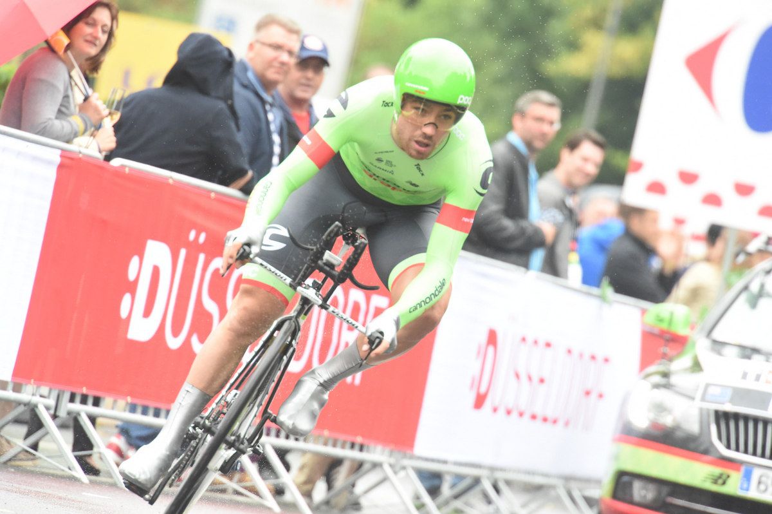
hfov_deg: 5.2
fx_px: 8571
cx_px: 386
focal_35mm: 400
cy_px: 257
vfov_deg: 3.4
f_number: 8
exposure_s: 1/800
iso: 8000
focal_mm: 400
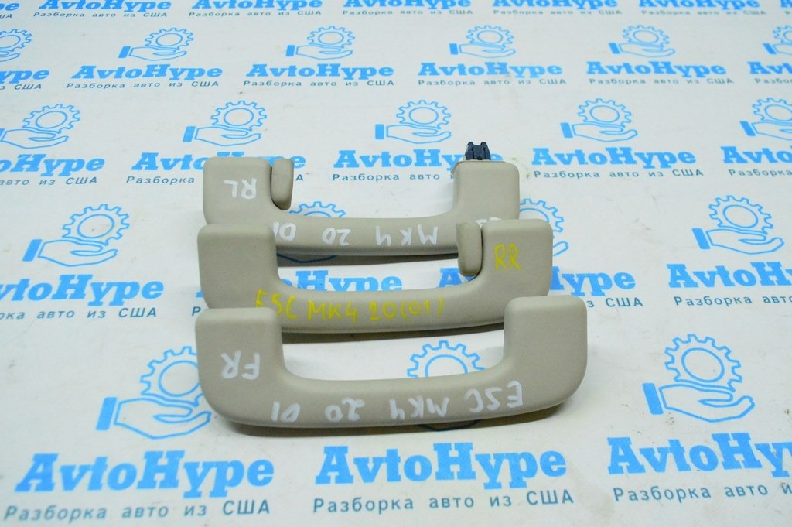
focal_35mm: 32
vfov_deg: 41.6
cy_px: 264
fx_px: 692
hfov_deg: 59.5
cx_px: 396
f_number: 6.3
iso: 6400
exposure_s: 1/500
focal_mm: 21
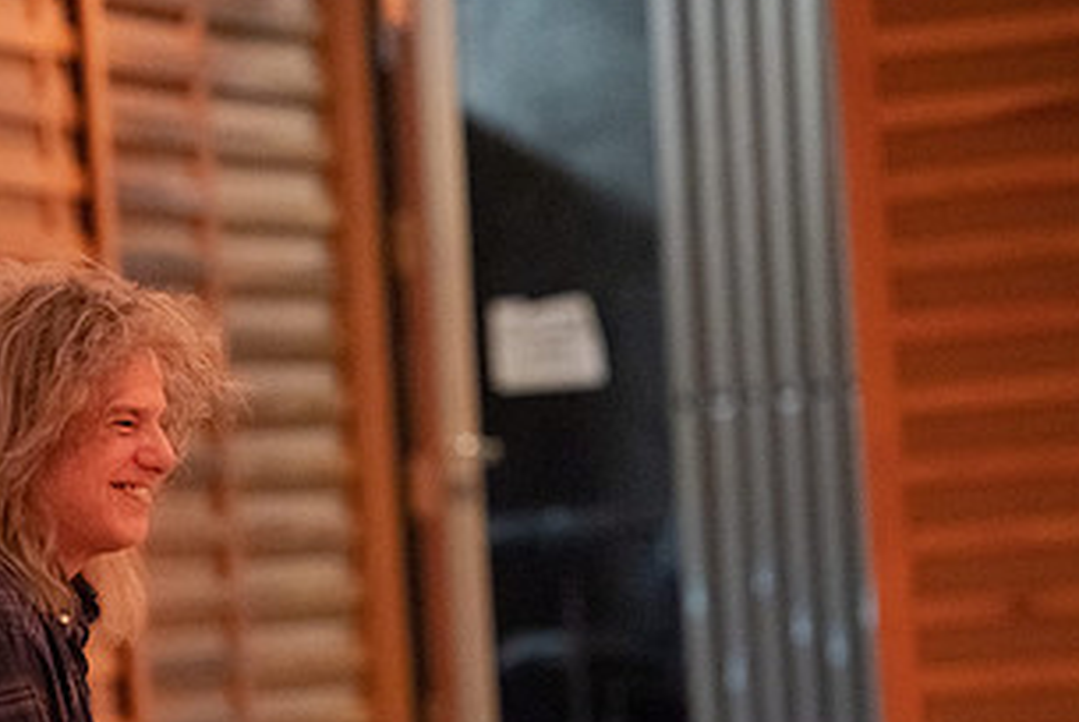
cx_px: 88
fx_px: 11400
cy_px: 664
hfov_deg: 5.4
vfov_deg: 3.6
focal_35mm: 380
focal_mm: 200
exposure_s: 1/160
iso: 20000
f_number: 4.5
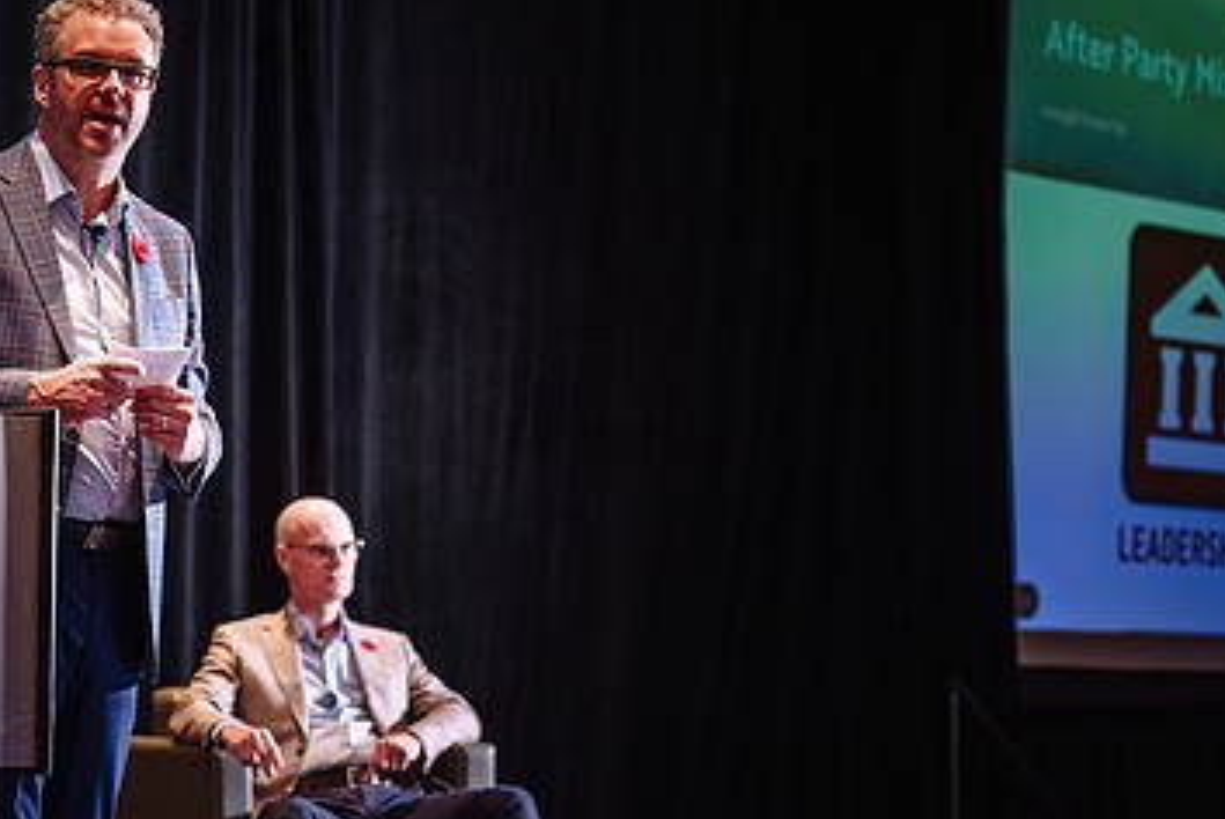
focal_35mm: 115
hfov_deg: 17.7
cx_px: 368
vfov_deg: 11.9
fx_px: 3916
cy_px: 554
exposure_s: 1/160
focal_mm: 70
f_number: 3.2
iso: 800
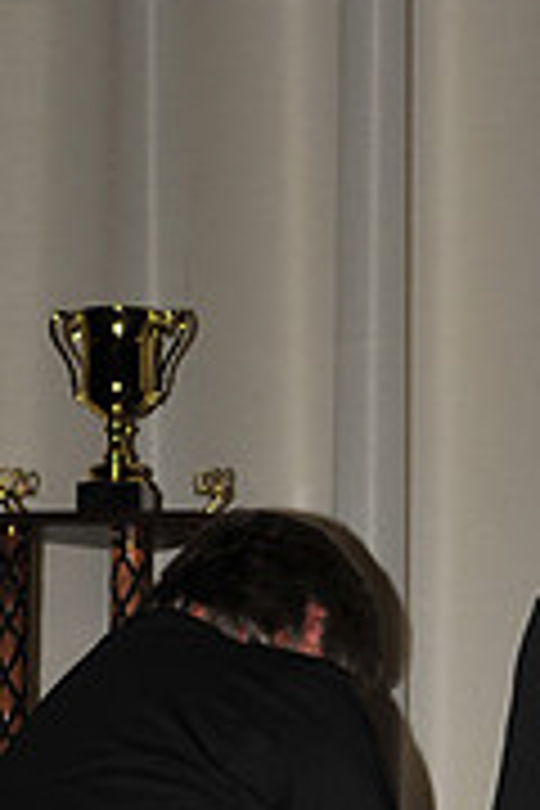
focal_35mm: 226
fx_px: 5085
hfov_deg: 6.0
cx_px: 652
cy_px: 806
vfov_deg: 9.1
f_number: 8
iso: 250
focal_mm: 70
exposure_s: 1/250
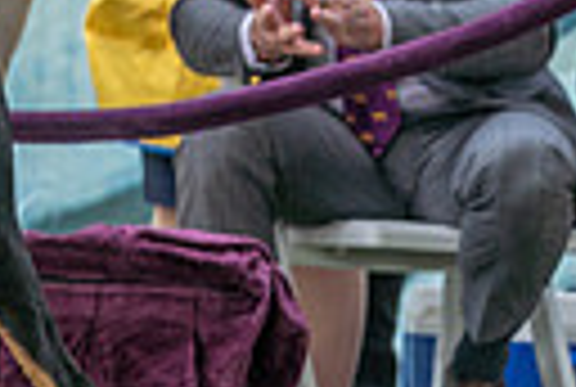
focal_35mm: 620
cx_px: -392
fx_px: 9943
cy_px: -196
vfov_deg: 2.2
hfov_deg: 3.3
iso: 500
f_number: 4.5
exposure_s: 1/800
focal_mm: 134
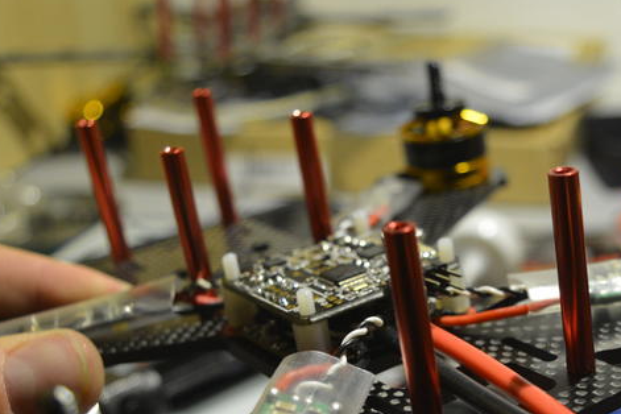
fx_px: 1207
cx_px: 471
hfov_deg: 28.4
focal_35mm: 70
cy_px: 391
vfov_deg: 19.0
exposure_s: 1/60
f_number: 4
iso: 560
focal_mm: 22
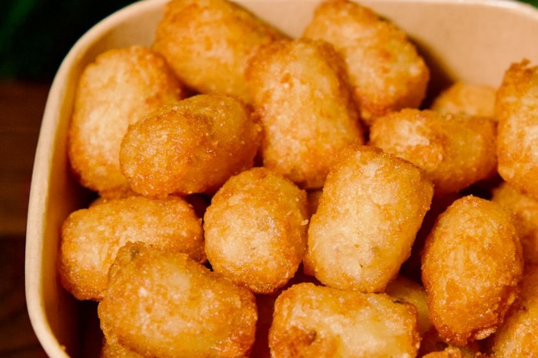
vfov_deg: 9.0
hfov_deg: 13.5
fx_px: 2271
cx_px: 332
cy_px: 275
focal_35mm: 152
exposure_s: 1/250
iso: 2000
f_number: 4
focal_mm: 74
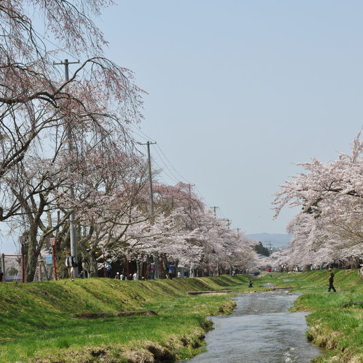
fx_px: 914
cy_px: 182
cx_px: 223
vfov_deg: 22.5
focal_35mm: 77
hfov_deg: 22.4
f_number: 10
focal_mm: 40
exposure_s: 1/400
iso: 200
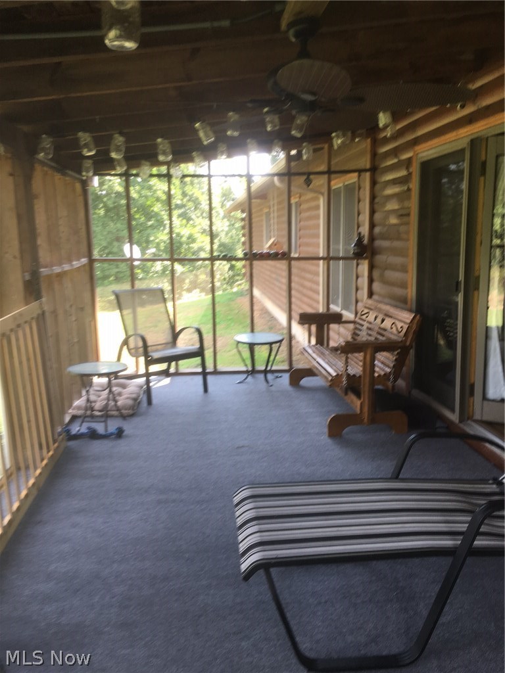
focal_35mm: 29
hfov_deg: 48.2
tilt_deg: -11.3
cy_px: 336
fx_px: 564
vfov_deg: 61.7
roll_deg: +0.4
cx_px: 252
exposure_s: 1/40
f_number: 2.2
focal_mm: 4.15
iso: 25
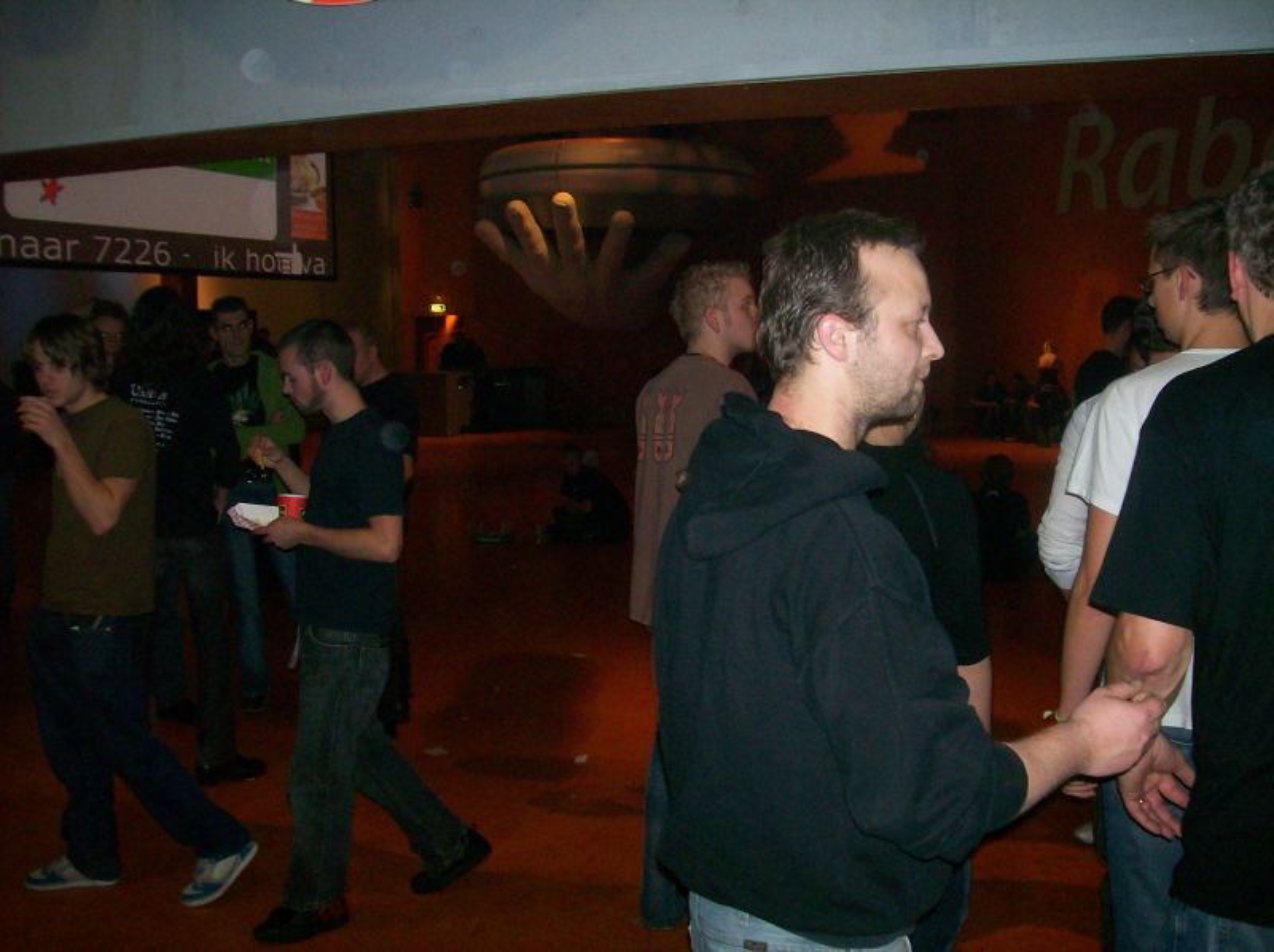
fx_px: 1323
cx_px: 637
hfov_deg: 51.4
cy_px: 476
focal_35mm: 36
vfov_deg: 39.6
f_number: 2.7
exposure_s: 1/64
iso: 140
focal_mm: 6
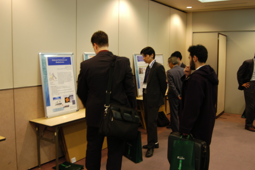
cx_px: 128
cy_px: 85
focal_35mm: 36
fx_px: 255
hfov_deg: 53.2
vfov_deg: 36.8
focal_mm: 24
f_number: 3.5
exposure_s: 1/10
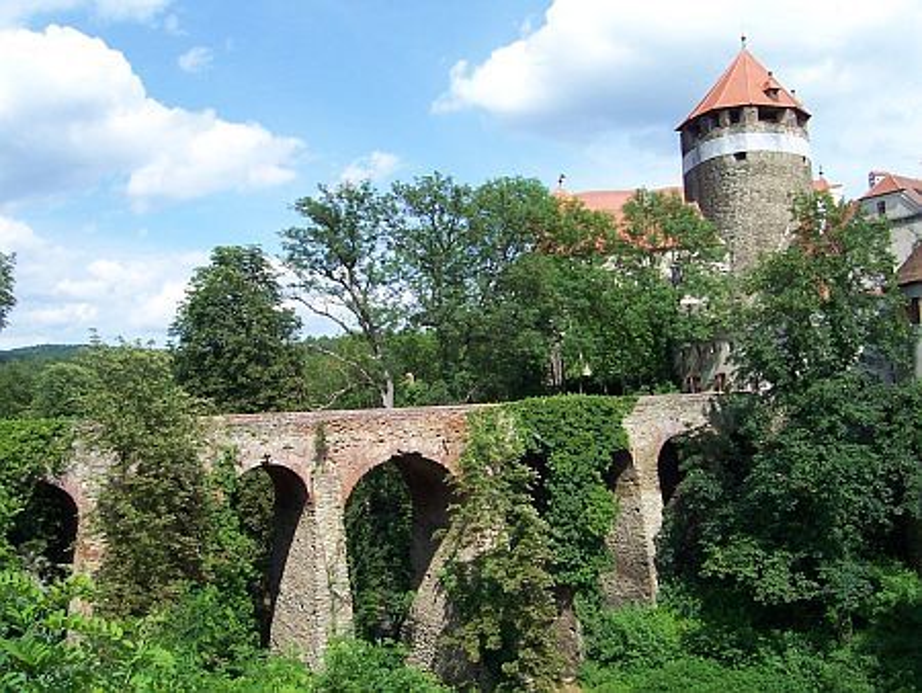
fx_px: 906
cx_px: 461
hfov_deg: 53.9
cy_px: 346
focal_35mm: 34
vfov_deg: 41.8
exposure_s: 1/350
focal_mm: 5.6
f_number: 5.6
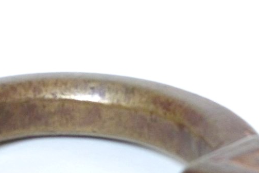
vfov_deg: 10.2
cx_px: 73
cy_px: 168
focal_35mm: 134
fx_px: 964
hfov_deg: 15.3
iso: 320
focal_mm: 9.7
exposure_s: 1/60
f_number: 3.2
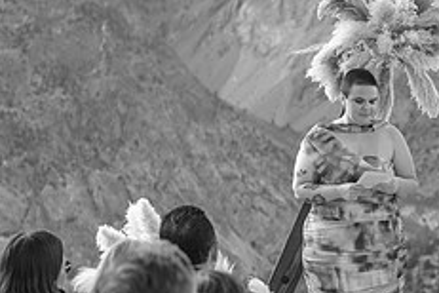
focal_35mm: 203
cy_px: 170
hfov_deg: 10.0
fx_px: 2475
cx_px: 458
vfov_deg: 6.8
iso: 400
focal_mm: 54.1
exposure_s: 1/950
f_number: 2.8
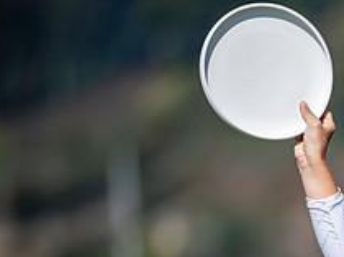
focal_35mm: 1014
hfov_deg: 2.0
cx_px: 558
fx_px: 10065
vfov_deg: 1.5
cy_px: 401
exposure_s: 1/1600
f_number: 3.2
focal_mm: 300
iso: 100
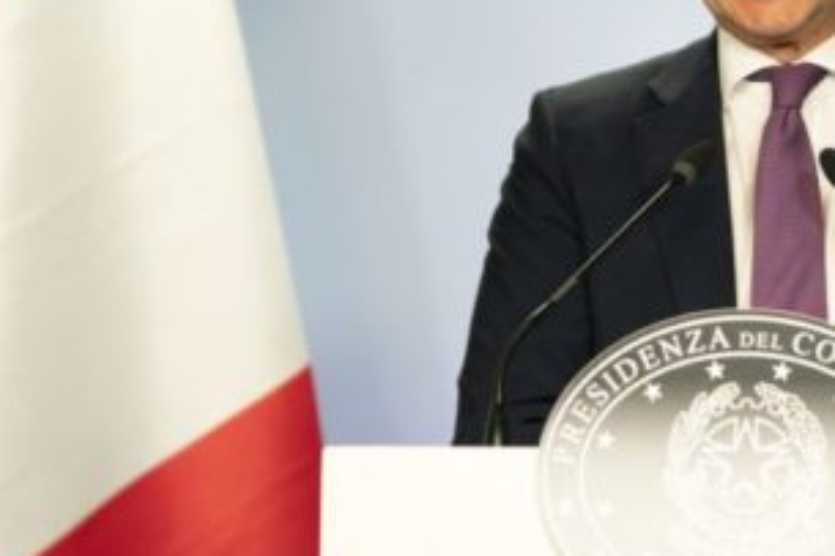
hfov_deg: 9.5
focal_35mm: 214
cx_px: 868
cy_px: 192
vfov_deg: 6.4
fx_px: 4961
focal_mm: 85
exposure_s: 1/250
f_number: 2.8
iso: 640
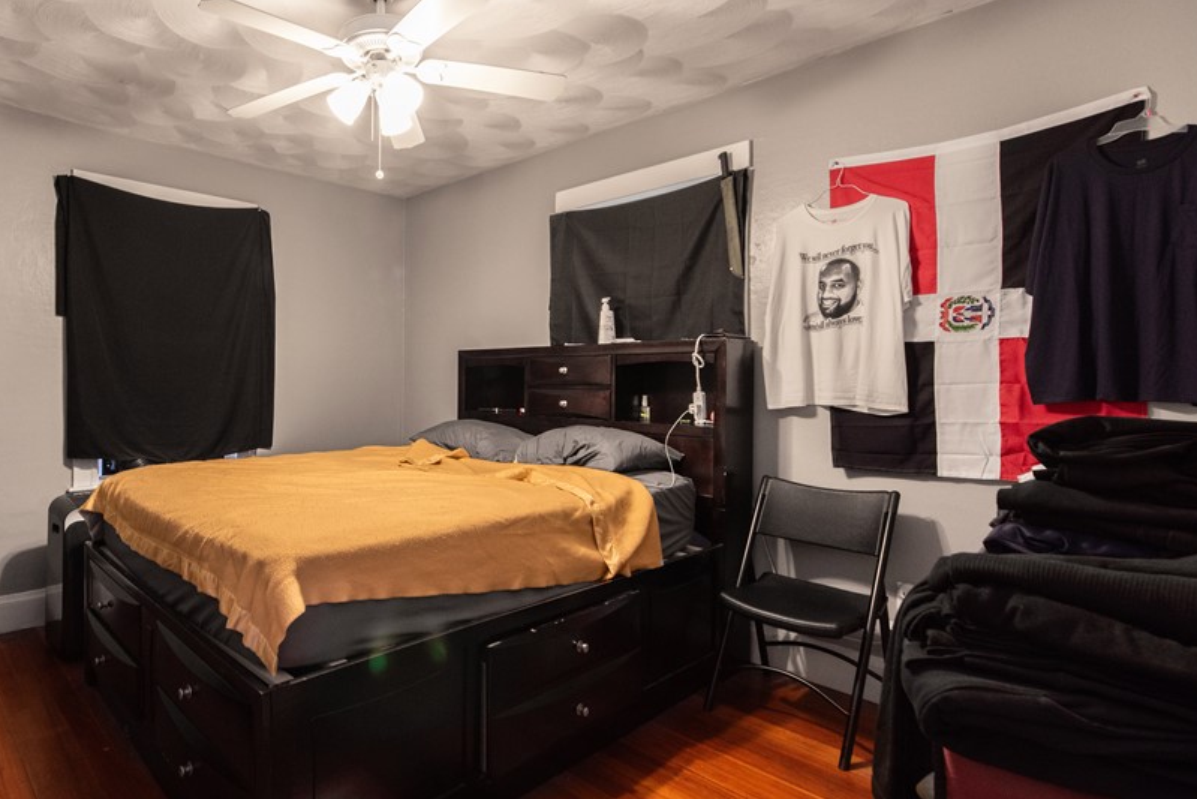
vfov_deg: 64.6
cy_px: 384
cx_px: 399
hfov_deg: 83.9
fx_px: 632
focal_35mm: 19
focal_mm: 14
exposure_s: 1/5
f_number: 10
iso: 800
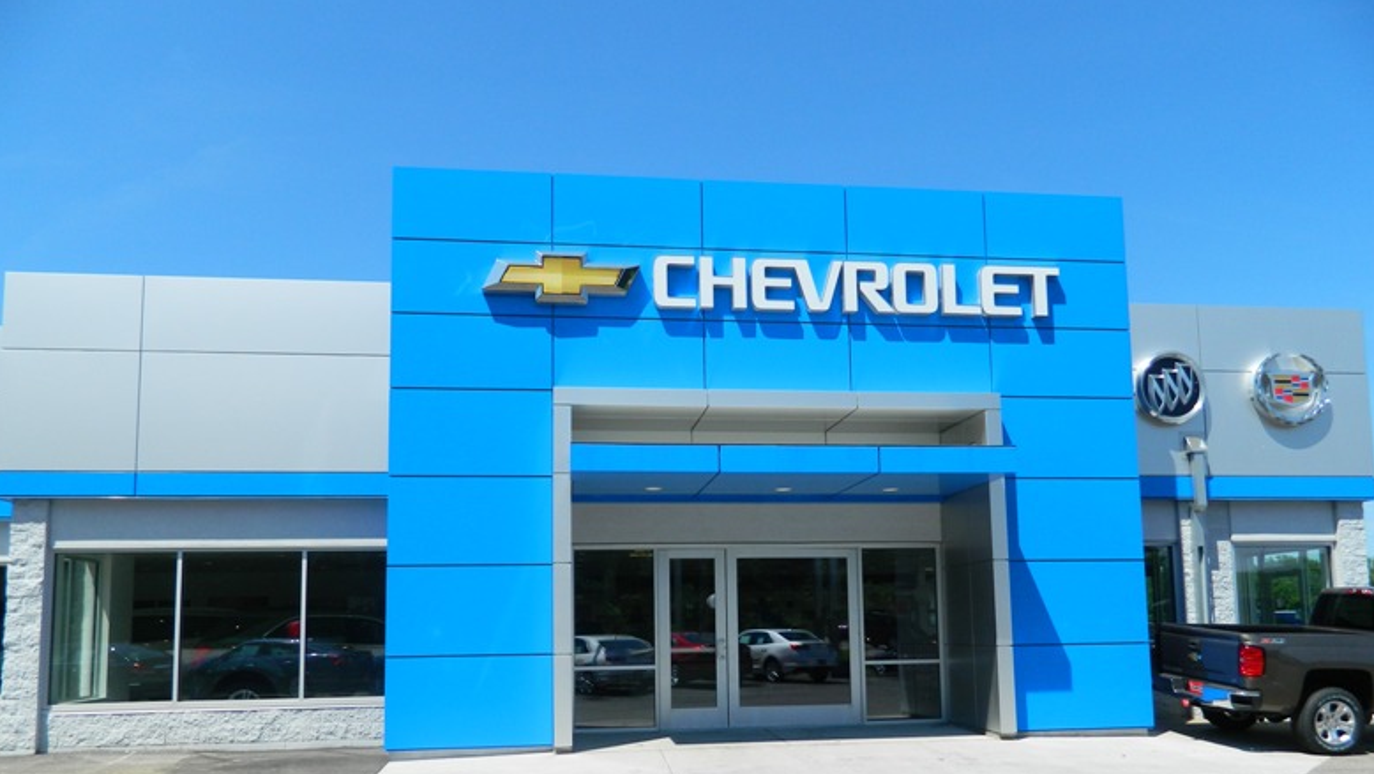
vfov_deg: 40.9
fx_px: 1020
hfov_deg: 67.9
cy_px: 523
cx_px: 699
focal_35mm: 28
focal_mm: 4.5
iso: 80
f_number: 8.7
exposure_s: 1/160
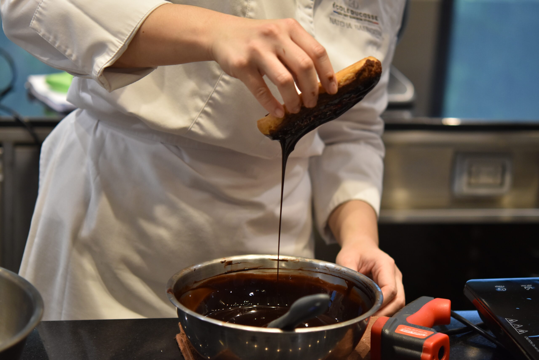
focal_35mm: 90
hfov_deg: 22.6
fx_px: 1347
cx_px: 270
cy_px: 180
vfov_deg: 15.2
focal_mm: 60
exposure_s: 1/500
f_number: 2.8
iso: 800
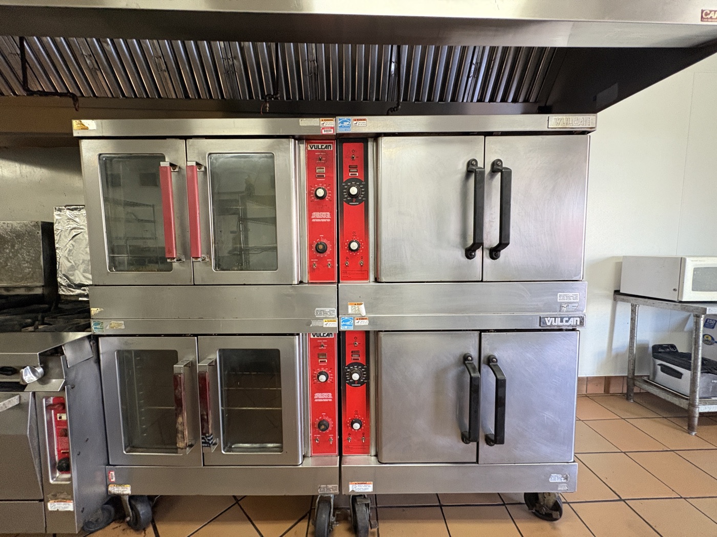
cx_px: 358
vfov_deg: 85.7
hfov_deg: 102.1
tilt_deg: -4.6
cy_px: 268
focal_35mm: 14
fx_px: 290
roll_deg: +0.2
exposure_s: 1/60
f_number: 2.2
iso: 320
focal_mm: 2.22
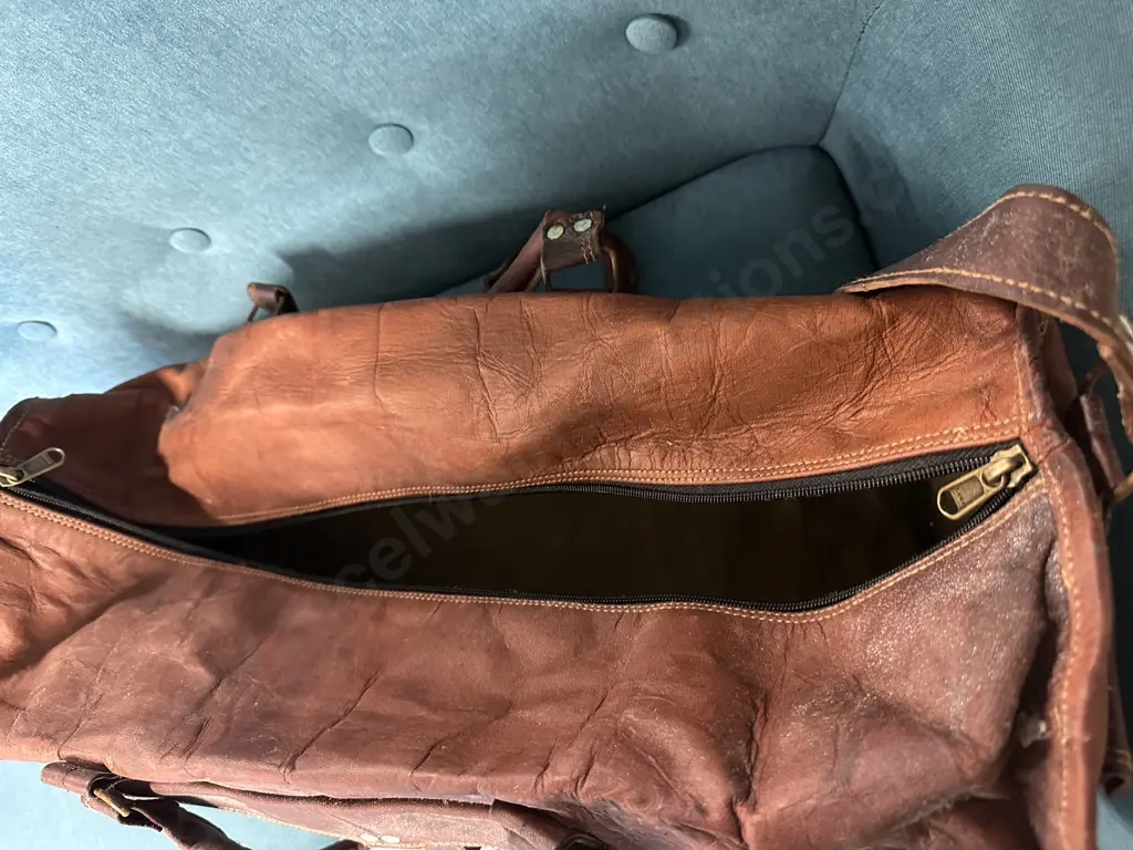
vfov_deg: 56.8
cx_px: 566
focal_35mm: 24
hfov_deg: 71.6
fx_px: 786
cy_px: 425
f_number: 1.78
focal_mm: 6.86
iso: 800
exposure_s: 1/33
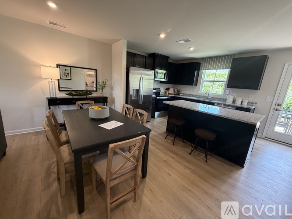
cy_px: 110
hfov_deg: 102.1
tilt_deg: -12.4
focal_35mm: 14
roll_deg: -3.2
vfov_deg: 85.7
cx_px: 146
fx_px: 118
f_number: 2.2
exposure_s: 1/120
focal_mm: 2.22
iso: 250
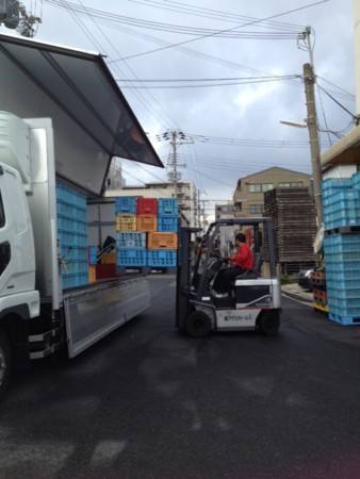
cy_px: 240
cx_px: 180
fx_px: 485
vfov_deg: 52.6
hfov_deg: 40.7
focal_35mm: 35
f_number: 2.4
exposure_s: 1/428
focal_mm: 4.28
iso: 50
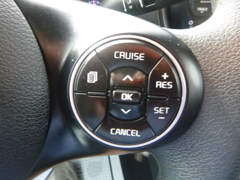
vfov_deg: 54.9
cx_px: 120
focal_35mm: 25
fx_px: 173
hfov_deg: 69.4
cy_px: 90
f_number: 3.9
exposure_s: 1/30
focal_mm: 4.5
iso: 400
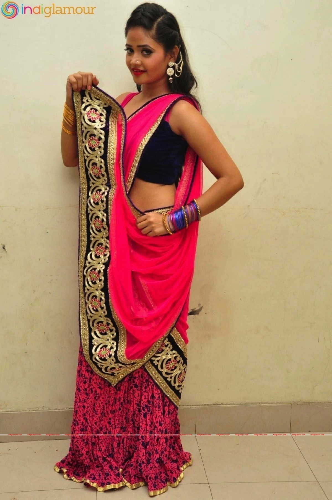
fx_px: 624
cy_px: 250
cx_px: 166
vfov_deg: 43.6
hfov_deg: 29.8
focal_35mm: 45
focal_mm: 30
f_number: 7.1
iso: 1600
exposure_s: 1/125
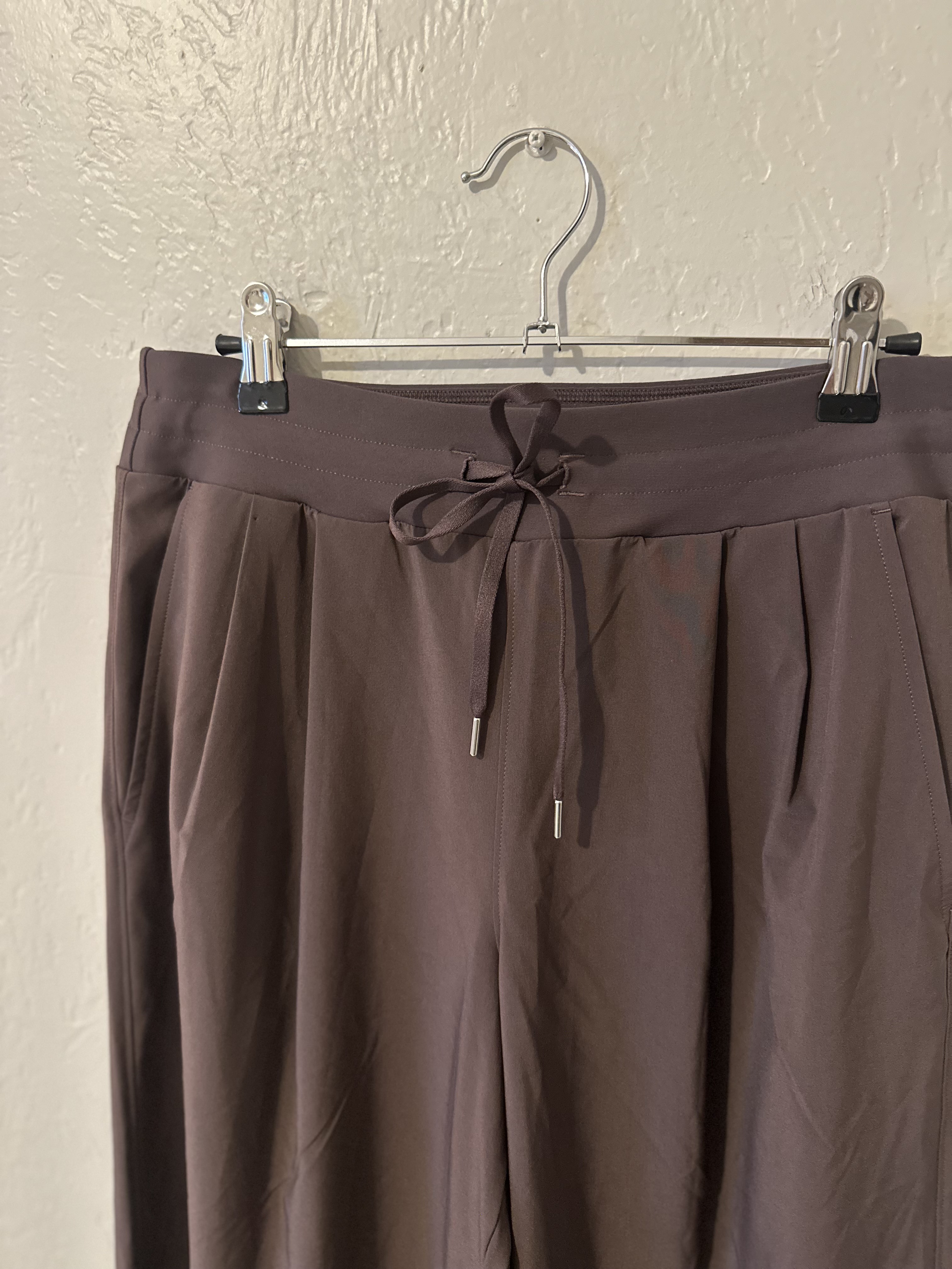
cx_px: 476
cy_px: 634
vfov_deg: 71.6
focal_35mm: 24
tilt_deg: -9.9
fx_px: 880
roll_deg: -0.1
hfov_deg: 56.8
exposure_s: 1/40
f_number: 1.78
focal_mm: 6.86
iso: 640
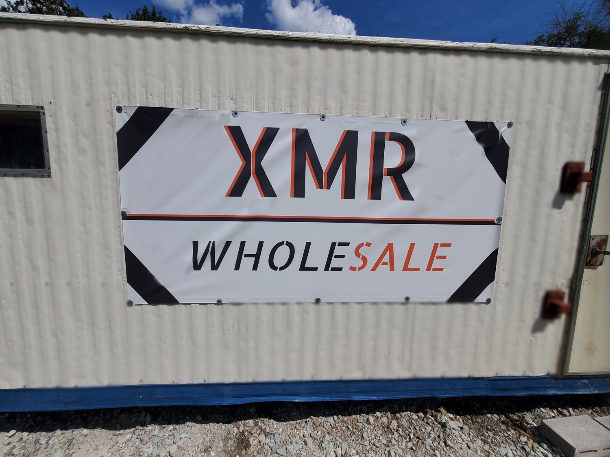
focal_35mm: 13
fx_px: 229
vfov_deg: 89.9
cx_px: 305
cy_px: 228
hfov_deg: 106.2
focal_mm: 1.8
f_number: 2.2
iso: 50
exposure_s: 1/3009
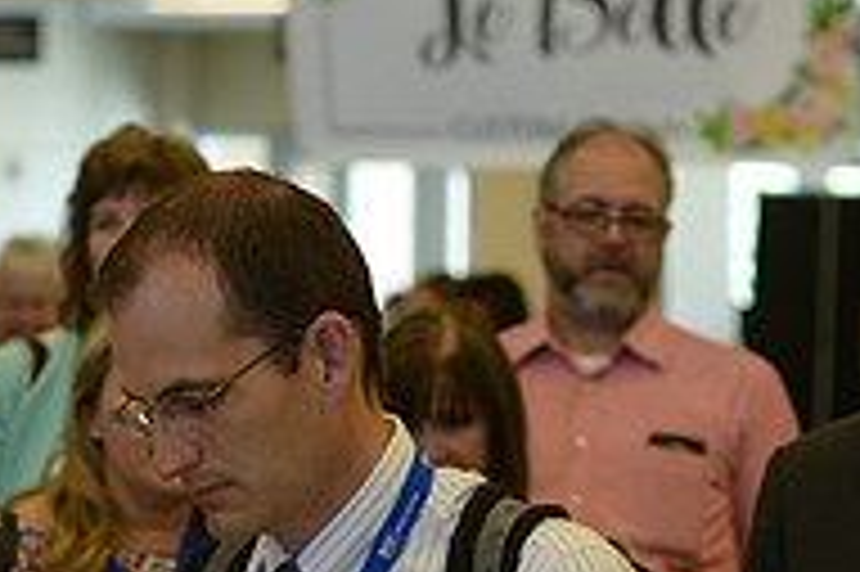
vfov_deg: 5.3
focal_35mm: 258
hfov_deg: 8.0
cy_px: 853
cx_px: 239
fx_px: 6158
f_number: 4
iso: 1000
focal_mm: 85
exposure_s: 1/125
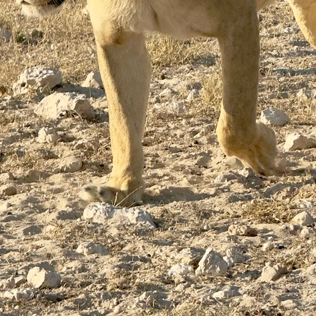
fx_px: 3894
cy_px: -184
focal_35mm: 377
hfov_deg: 4.6
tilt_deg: -3.8
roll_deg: +0.1
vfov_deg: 4.6
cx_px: 217
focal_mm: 15.66
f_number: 2.8
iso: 50
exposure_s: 1/1613
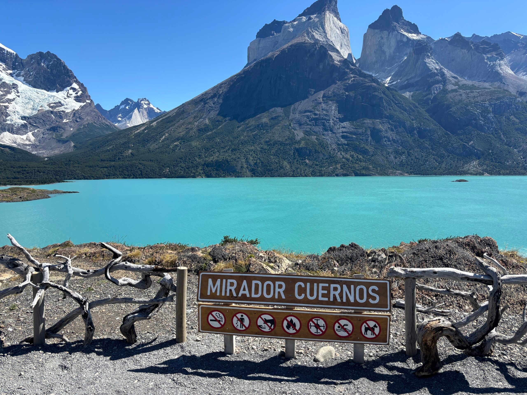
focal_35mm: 26
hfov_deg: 67.3
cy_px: 198
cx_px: 264
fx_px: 396
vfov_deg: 53.1
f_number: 1.6
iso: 50
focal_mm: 5.96
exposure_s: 1/2778
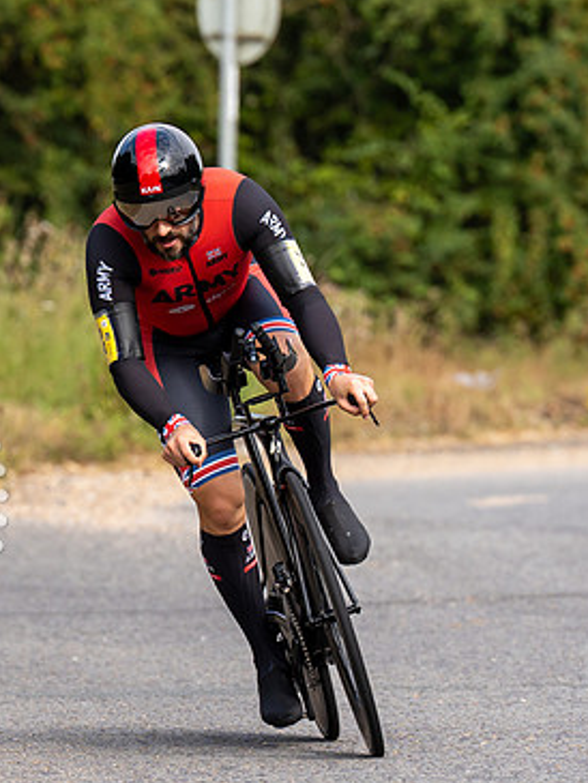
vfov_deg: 3.9
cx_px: 199
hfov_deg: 3.0
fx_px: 11408
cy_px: 333
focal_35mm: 504
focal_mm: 200
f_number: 4
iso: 200
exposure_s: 1/1000
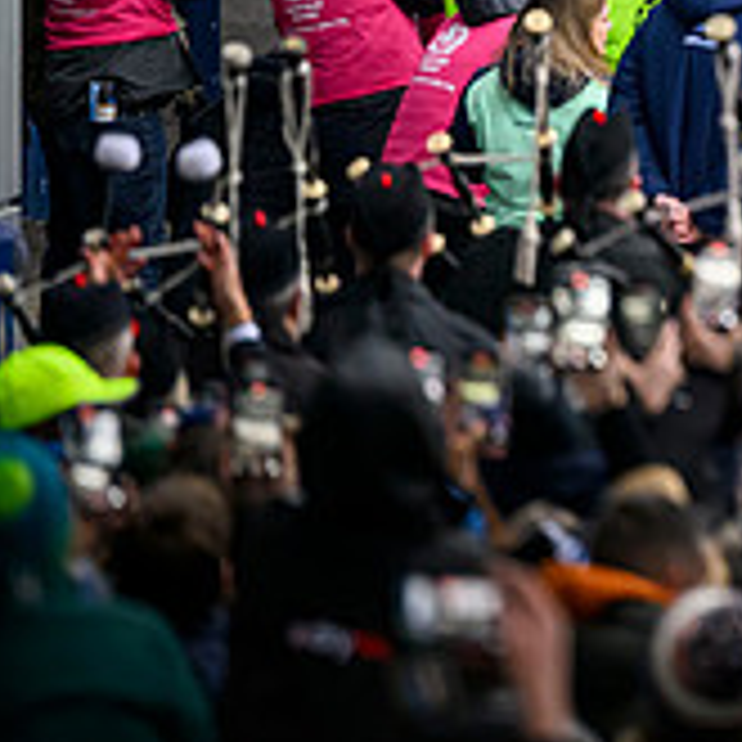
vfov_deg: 2.9
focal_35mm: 598
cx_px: 1282
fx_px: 14502
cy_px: 61
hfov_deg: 2.9
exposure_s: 1/2000
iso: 3200
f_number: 2.8
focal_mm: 200
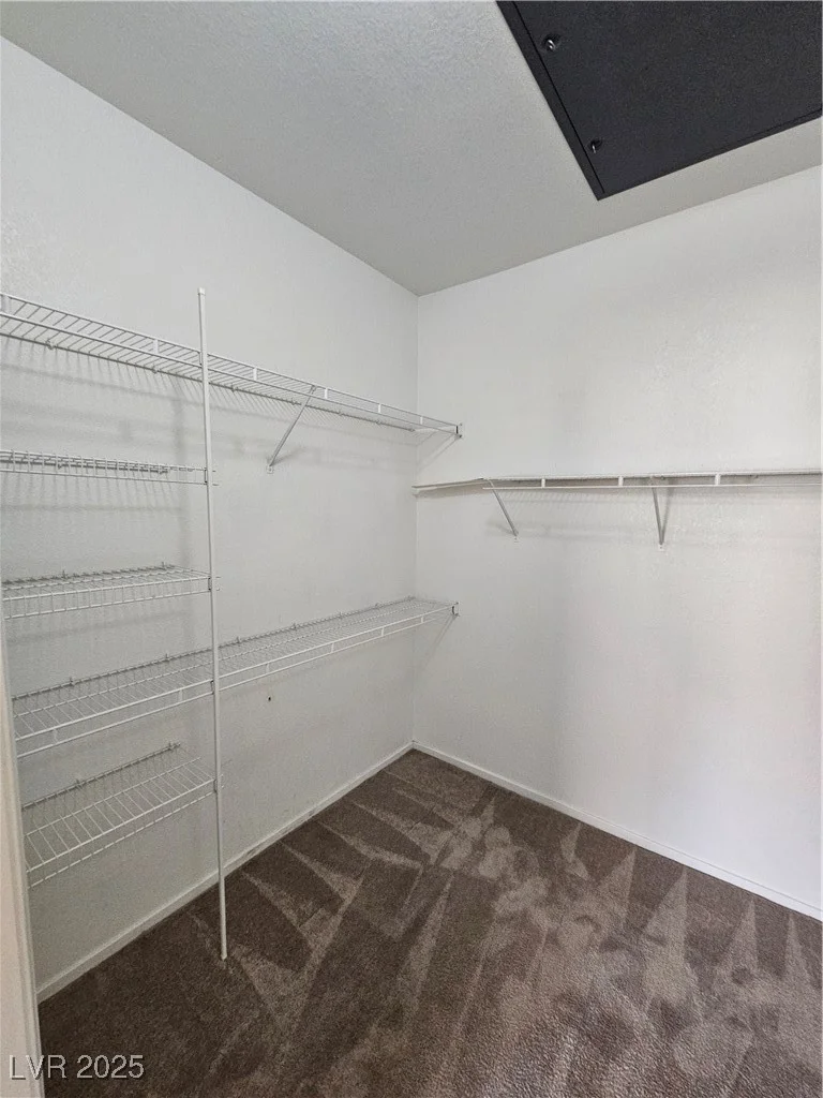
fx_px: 412
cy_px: 549
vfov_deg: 106.2
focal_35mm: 13
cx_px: 412
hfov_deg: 89.9
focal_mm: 2.2
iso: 320
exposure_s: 1/40
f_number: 2.2
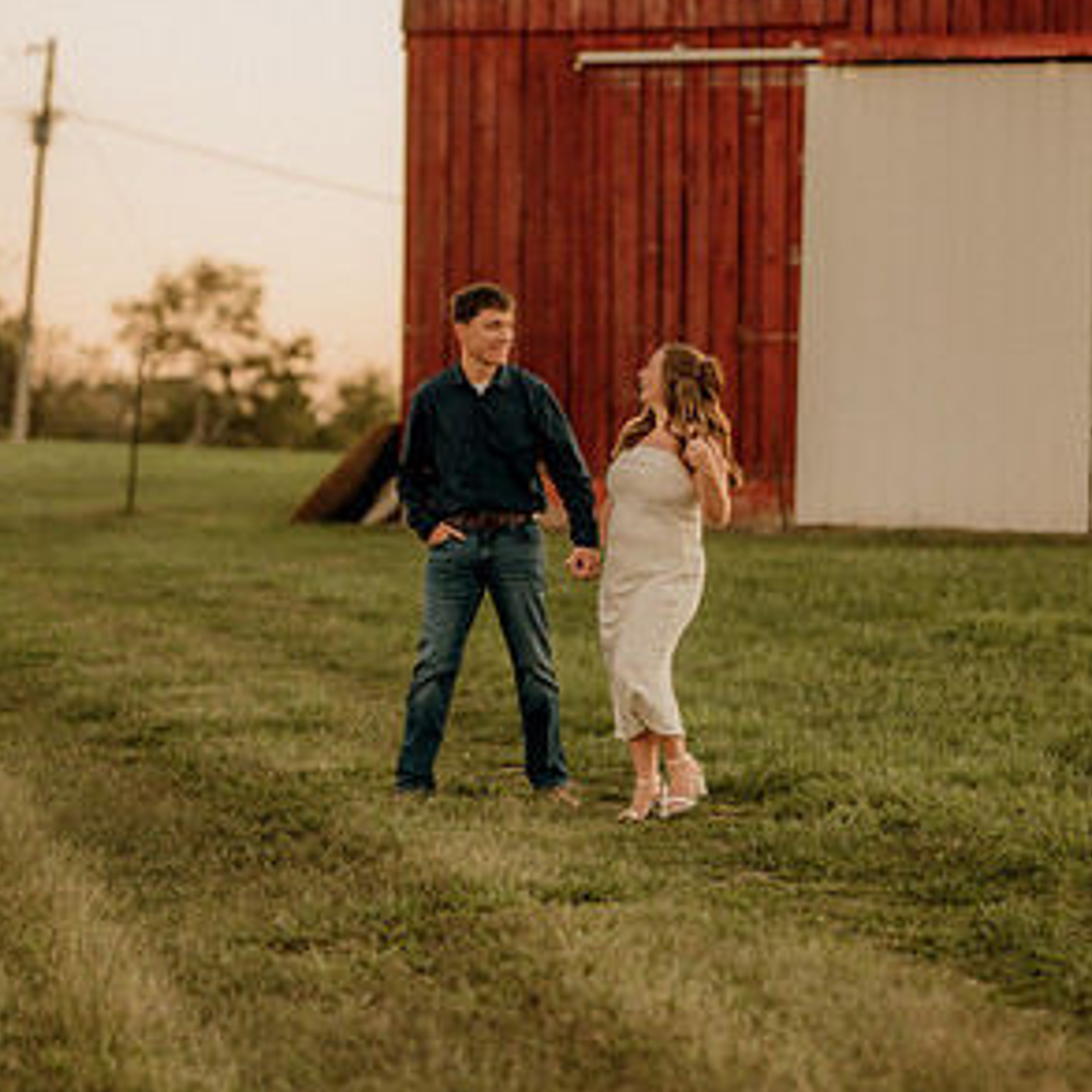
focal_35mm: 111
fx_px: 3962
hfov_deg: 15.7
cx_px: 552
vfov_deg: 15.7
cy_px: 358
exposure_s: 1/100
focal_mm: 85
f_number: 1.8
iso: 200
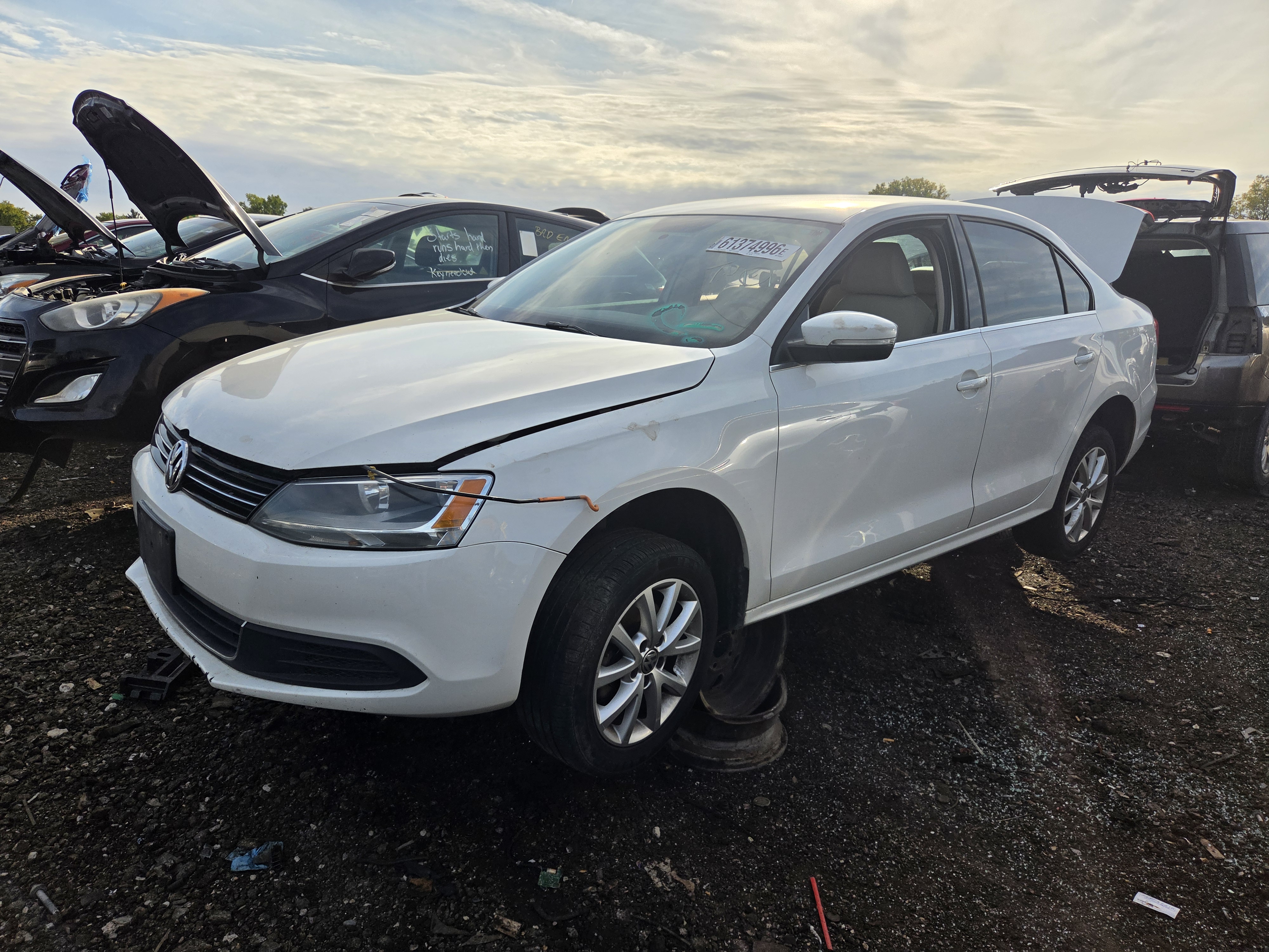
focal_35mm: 23
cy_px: 476
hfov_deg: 73.9
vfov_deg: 58.9
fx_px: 843
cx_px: 634
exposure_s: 1/7887
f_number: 1.8
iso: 80
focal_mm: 5.4
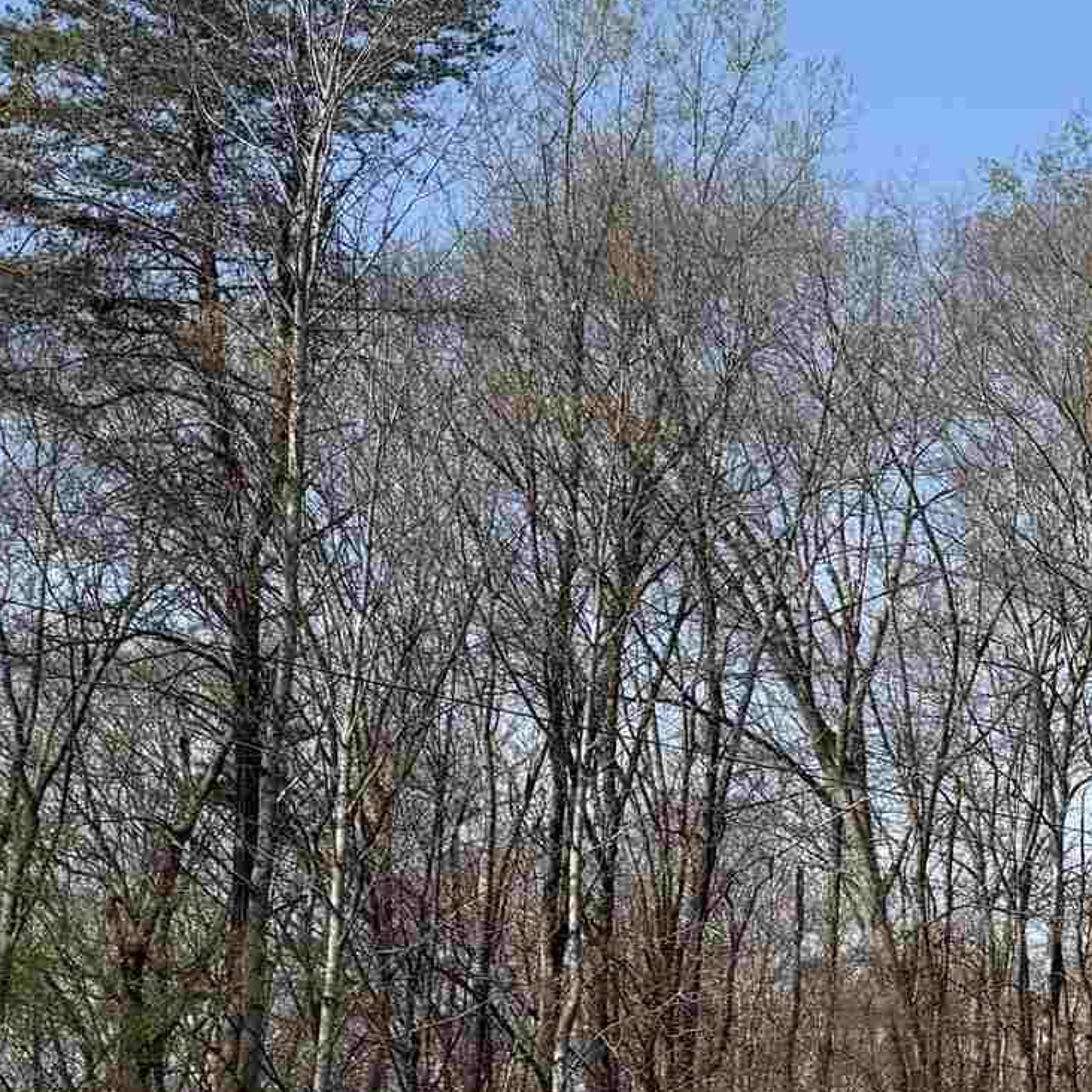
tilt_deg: +8.5
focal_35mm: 89
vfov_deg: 19.3
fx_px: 3176
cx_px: 1968
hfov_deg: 16.4
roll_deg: -0.7
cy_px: 897
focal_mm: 6.76
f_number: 1.78
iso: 80
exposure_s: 1/3759
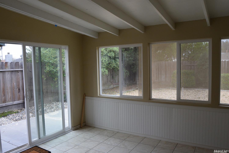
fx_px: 172
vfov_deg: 47.9
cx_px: 114
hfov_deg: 67.4
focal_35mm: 27
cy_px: 76
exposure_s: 1/160
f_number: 6.3
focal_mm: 18
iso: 400
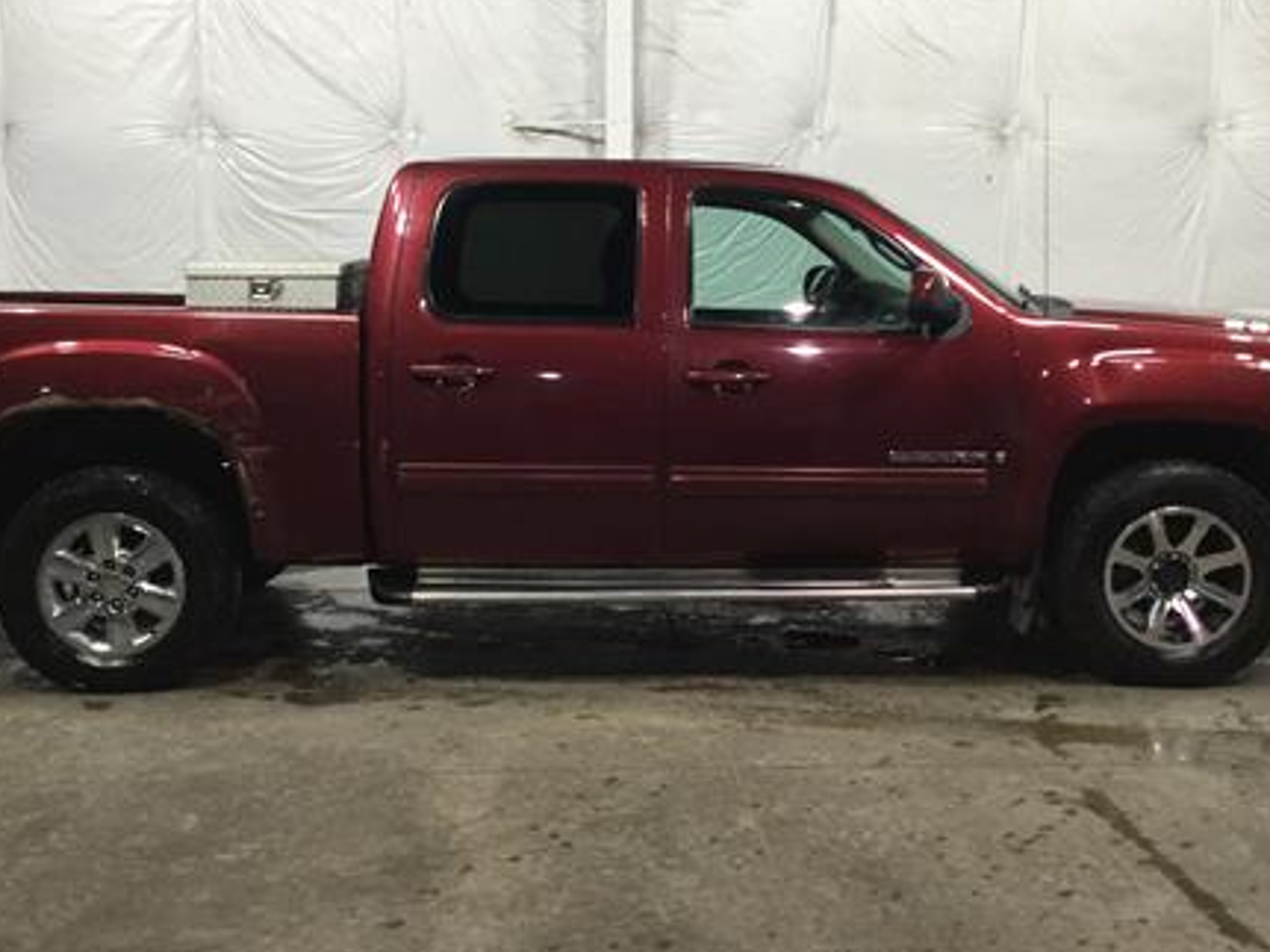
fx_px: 1687
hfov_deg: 41.2
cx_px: 595
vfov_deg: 31.5
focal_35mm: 46
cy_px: 407
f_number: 2.4
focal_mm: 3.3
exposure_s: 1/30
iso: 64
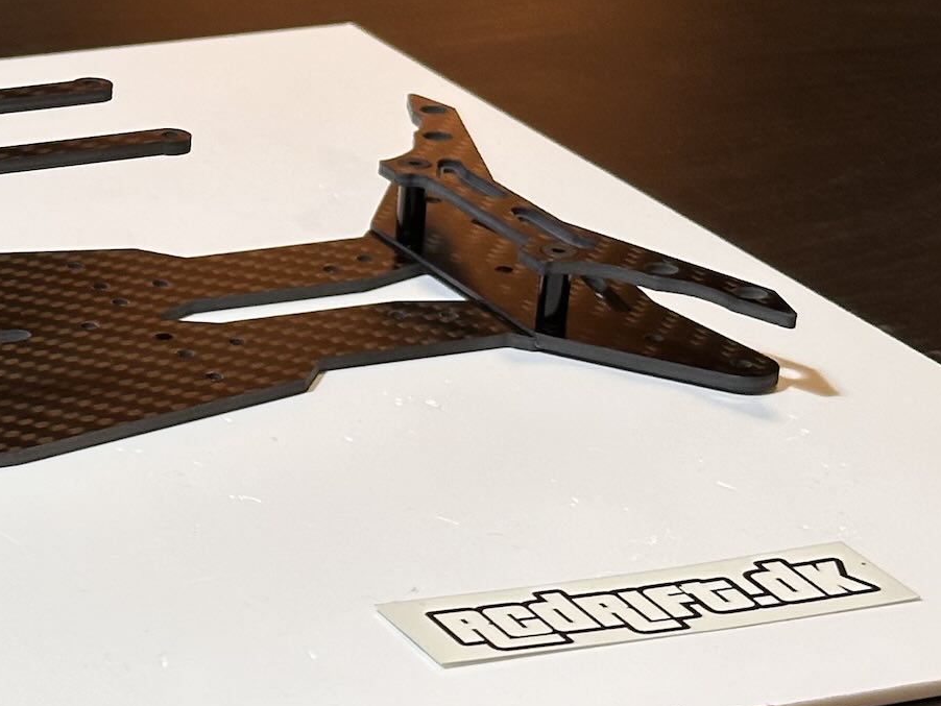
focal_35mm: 133
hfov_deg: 14.2
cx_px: -288
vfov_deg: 11.2
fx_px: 3616
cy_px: 288
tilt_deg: -21.5
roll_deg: -0.9
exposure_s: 1/100
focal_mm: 6.86
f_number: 1.78
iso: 100
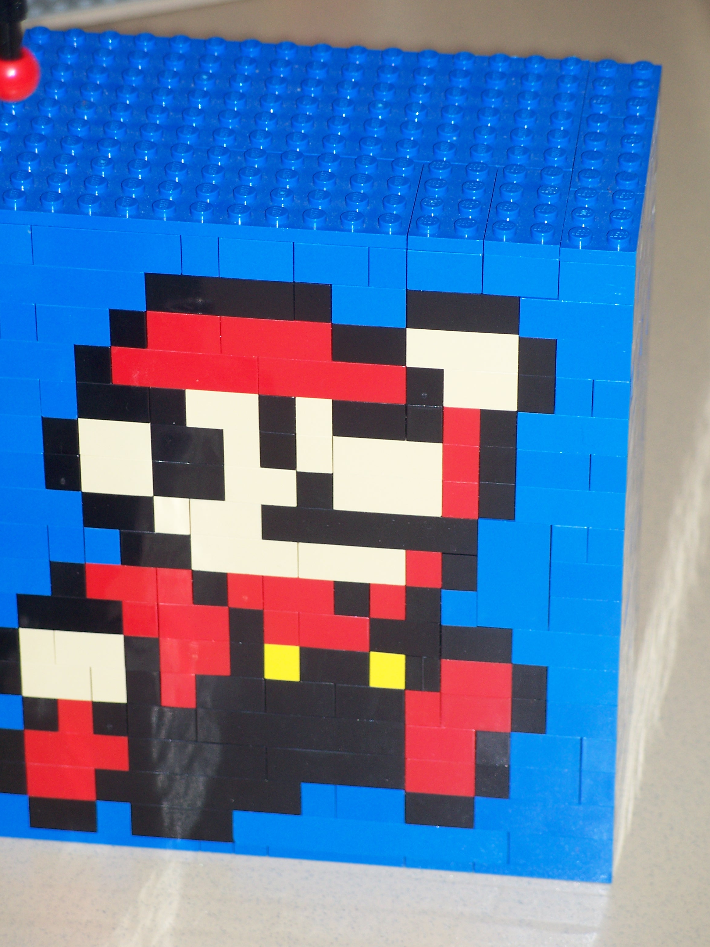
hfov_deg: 9.1
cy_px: 455
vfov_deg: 12.0
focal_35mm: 164
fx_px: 4485
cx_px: 342
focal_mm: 32.9
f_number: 4
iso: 125
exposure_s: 1/200
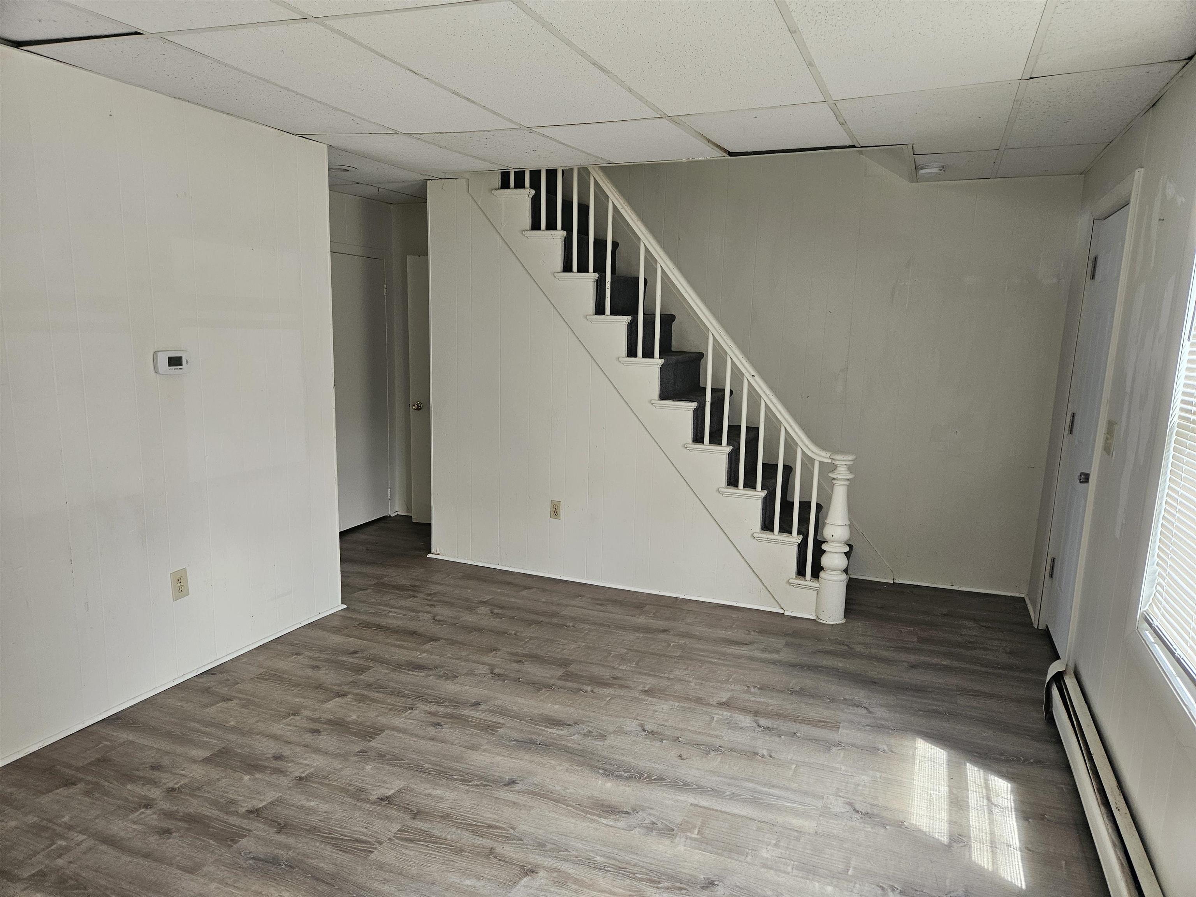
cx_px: 598
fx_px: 795
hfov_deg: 73.9
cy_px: 448
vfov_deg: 58.9
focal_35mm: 23
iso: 250
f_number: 1.8
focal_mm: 5.4
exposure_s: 1/120
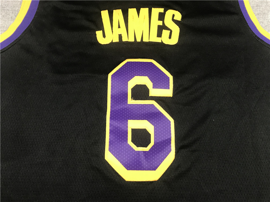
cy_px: 101
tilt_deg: -75.5
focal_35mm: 28
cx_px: 135
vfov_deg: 49.7
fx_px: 218
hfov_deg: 63.4
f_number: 1.8
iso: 32
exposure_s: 1/20
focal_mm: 3.99
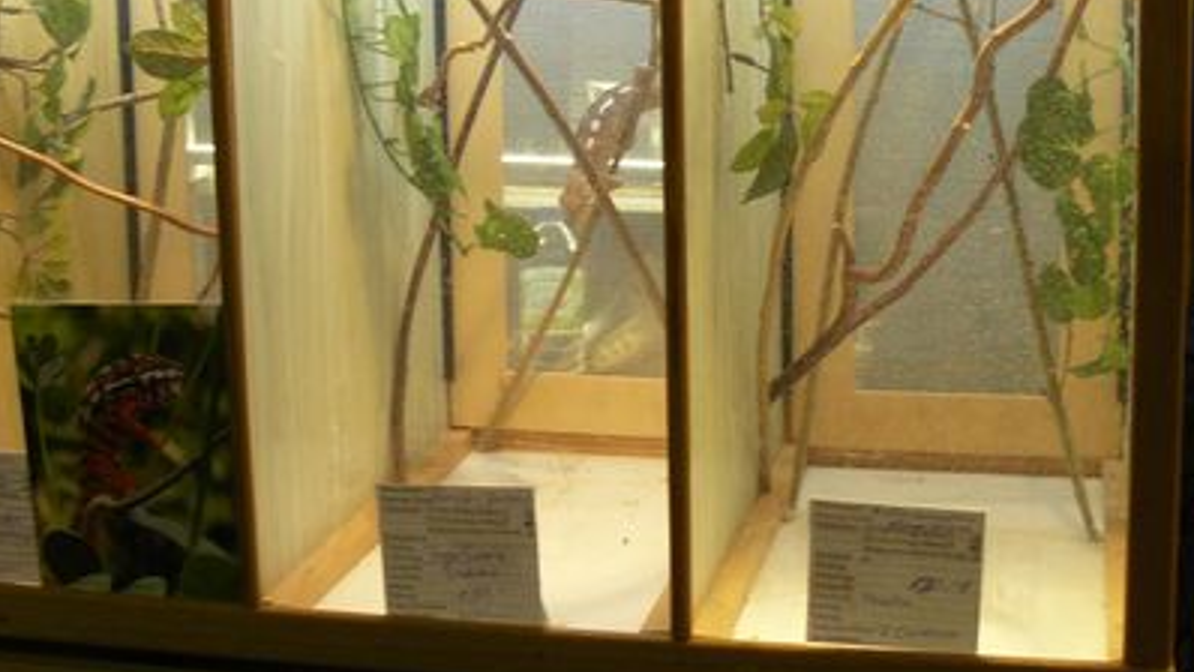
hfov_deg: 33.3
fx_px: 1995
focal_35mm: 63
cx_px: 567
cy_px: 162
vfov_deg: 19.0
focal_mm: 6
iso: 200
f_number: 2.8
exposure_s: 1/30
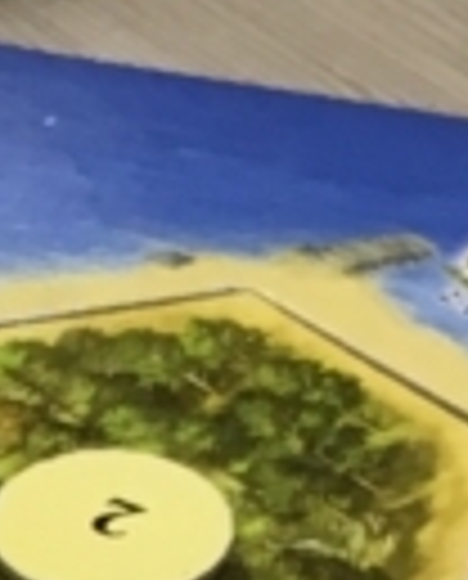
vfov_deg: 7.6
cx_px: -153
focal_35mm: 224
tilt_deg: -52.3
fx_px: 3860
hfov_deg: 6.9
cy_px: 1668
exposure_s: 1/30
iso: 25
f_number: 2.2
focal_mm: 4.15
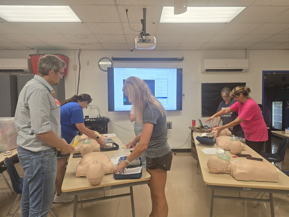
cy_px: 108
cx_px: 144
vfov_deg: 58.9
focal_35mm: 23
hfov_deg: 73.9
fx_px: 192
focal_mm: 6.3
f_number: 1.7
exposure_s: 1/120
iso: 100
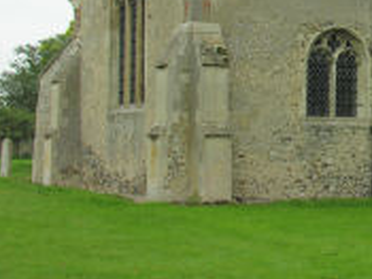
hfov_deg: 19.9
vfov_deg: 15.8
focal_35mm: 92
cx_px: 453
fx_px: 988
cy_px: 16
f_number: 4.5
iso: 50
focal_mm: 8.9
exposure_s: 1/137
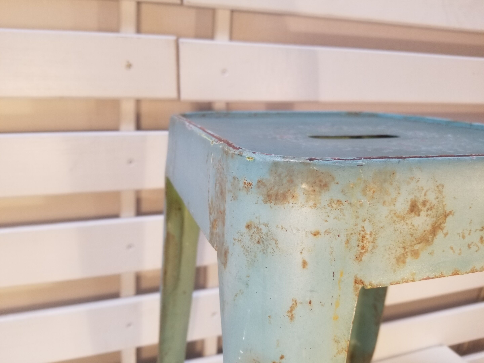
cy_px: 182
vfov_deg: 53.1
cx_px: 242
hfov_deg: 67.3
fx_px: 364
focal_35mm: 26
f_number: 1.7
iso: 80
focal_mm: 4.25
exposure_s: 1/100
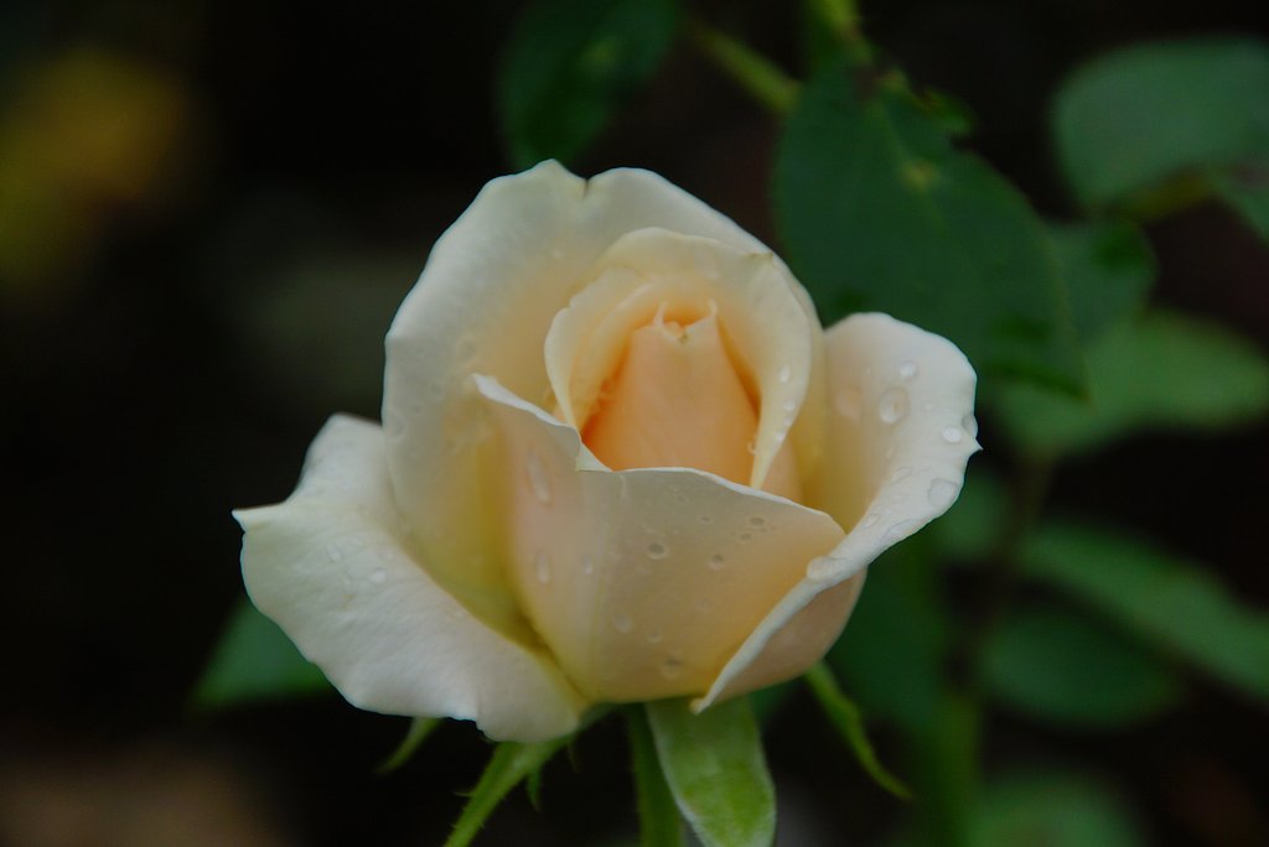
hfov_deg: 4.9
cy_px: 424
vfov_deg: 3.3
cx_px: 634
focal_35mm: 420
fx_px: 14813
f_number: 8
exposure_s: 1/500
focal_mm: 280
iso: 125
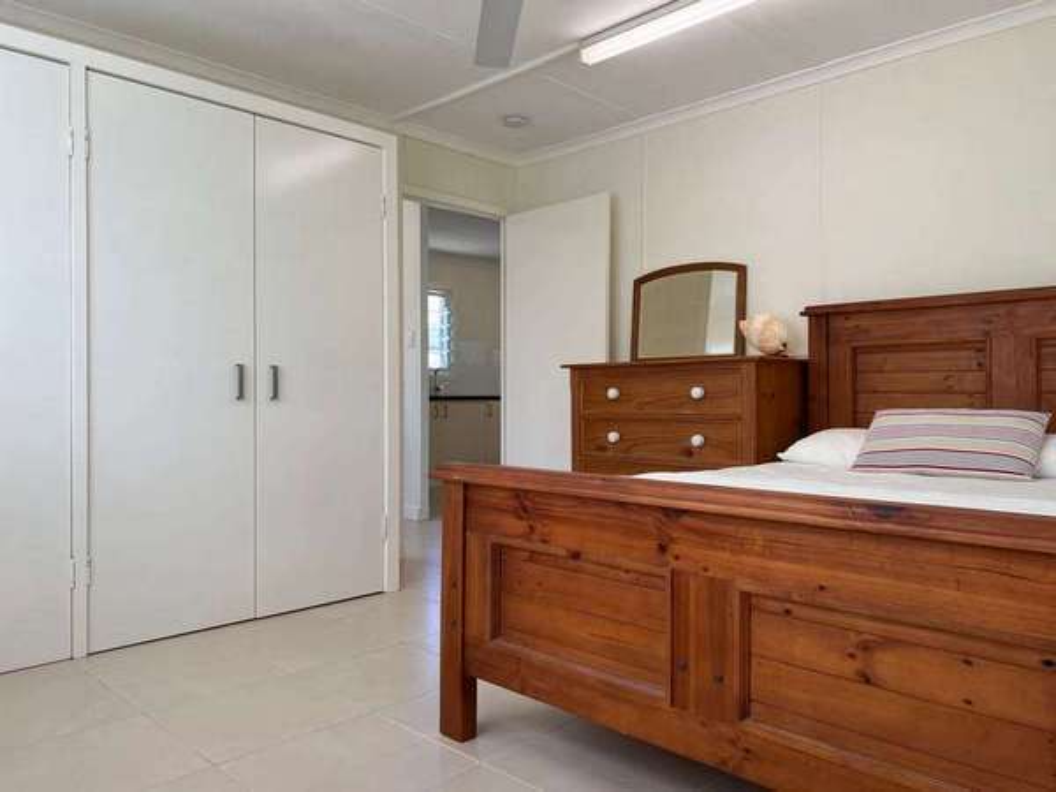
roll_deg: +0.4
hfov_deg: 67.3
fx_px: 793
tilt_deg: -0.8
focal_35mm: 26
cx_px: 528
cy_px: 396
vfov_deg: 53.1
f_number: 1.5
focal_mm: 5.7
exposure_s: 1/181
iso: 50
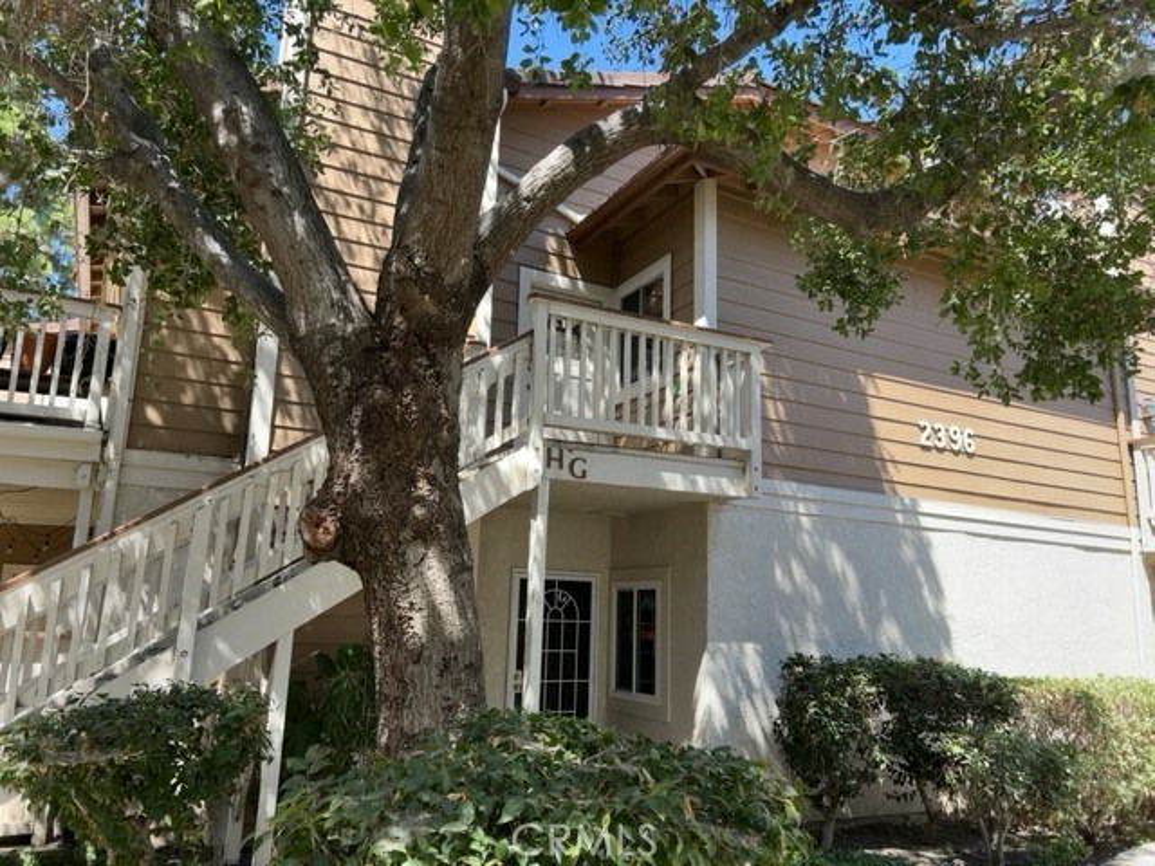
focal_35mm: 26
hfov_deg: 67.3
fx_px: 868
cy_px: 433
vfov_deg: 53.1
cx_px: 578
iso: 50
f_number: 1.5
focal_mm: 5.7
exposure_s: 1/604
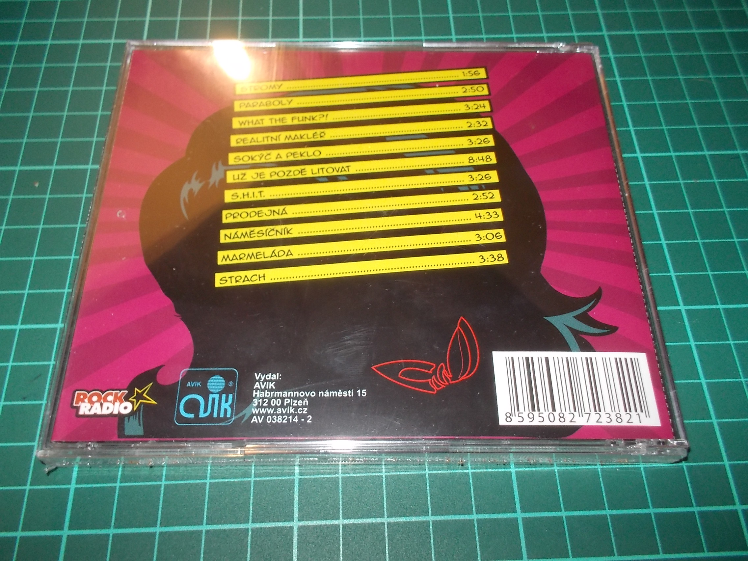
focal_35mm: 29
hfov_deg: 61.7
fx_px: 627
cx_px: 374
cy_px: 280
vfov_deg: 48.2
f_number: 3.3
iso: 200
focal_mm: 4.1
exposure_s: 1/30
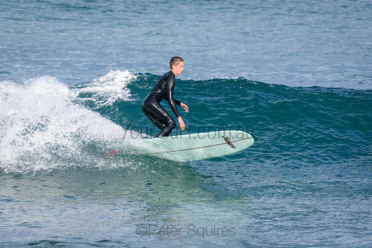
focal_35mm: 750
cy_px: 124
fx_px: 7751
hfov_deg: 2.7
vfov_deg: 1.8
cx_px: 186
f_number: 5.6
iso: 560
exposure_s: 1/2000
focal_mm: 500
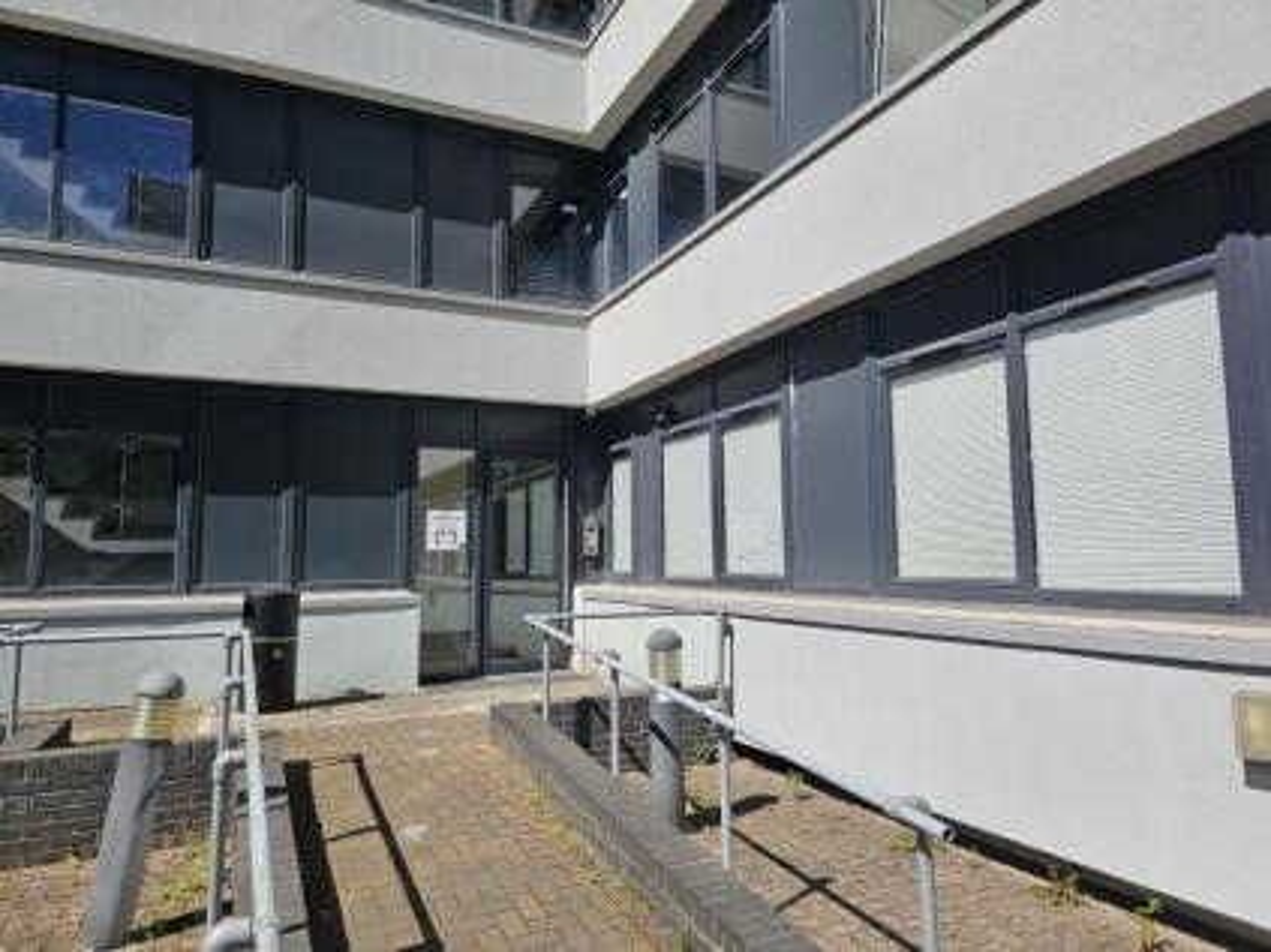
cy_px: 476
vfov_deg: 58.9
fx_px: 844
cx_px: 636
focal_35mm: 23
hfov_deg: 73.9
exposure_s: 1/2000
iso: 20
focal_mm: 6.3
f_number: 1.7
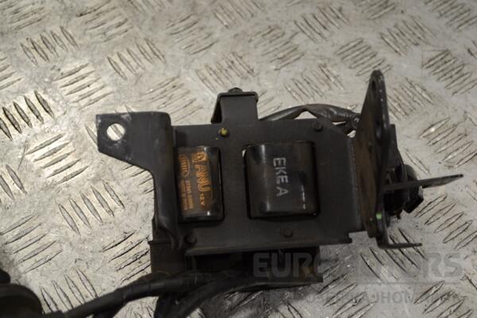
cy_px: 159
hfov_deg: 33.4
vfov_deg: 22.6
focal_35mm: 60
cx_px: 238
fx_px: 795
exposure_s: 1/30
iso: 125
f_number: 5.3
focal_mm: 40
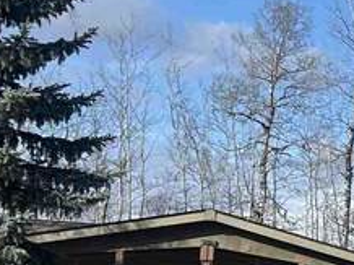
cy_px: 293
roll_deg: -1.9
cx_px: 887
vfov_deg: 9.6
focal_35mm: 153
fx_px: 1563
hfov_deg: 10.7
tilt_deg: +4.1
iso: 50
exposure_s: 1/4444
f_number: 1.5
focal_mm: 5.7
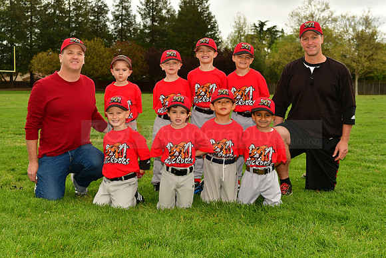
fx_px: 708
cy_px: 129
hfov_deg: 30.5
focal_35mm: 66
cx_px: 193
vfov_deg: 20.6
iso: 200
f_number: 5
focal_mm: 44
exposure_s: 1/500
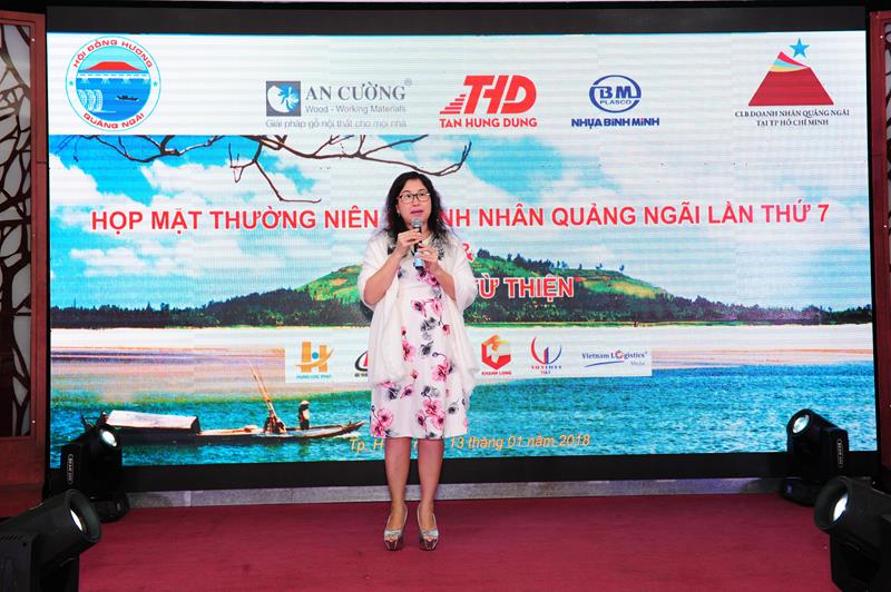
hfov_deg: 48.5
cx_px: 446
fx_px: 989
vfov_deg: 33.3
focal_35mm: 40
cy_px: 296
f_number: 6.3
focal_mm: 40
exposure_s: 1/200
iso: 800
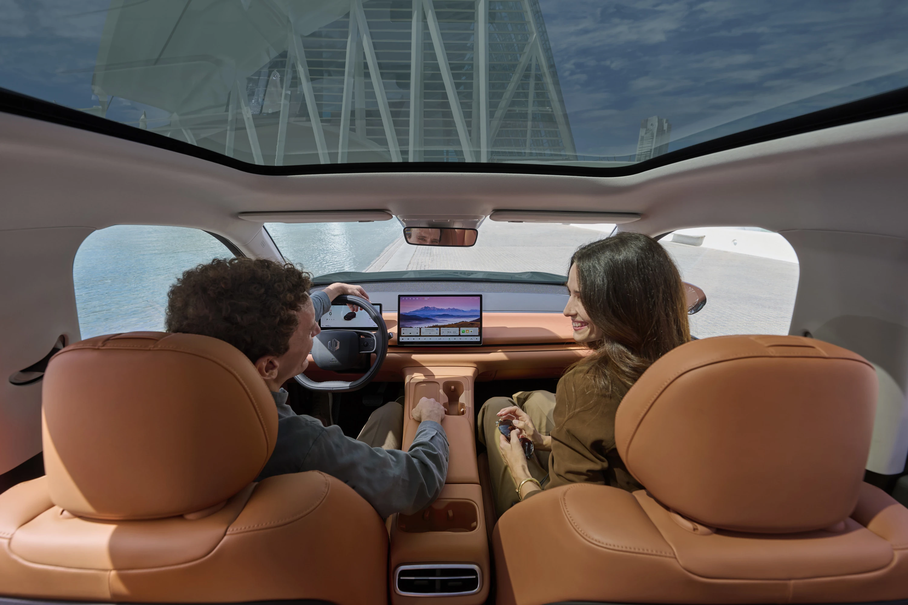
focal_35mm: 14
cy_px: 302
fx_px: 353
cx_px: 454
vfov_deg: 81.2
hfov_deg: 104.3
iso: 100
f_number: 6.3
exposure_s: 1/160
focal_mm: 14
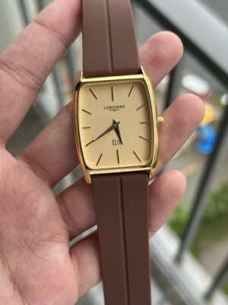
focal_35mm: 48
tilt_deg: -58.7
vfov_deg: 39.7
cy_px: 152
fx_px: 422
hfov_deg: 30.3
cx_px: 114
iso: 50
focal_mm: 6.86
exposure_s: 1/238
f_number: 1.78
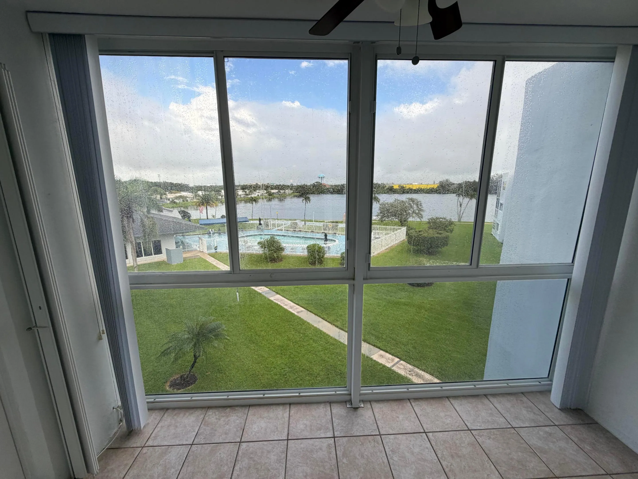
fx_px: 258
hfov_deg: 102.1
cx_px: 319
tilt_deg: -11.7
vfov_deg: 85.7
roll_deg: +0.5
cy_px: 240
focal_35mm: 14
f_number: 2.2
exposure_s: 1/355
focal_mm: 2.22
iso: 50
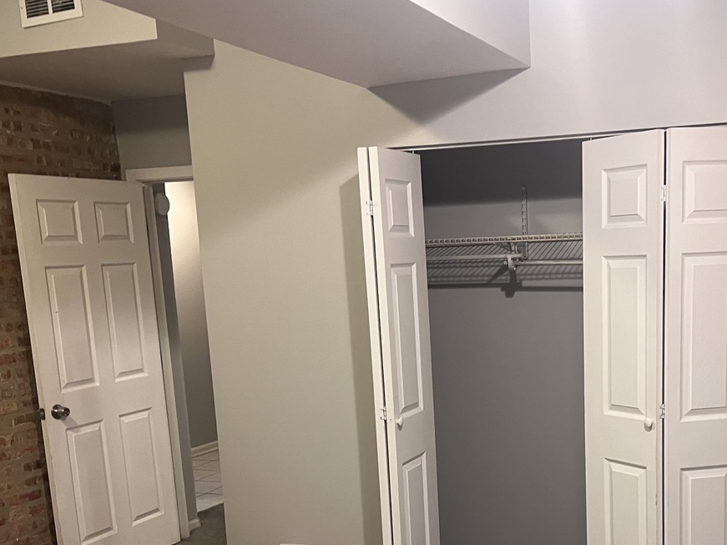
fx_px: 903
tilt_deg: -10.6
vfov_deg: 32.9
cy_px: 413
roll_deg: +2.1
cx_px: 498
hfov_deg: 43.1
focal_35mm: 43
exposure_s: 1/60
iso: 200
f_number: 1.5
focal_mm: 5.7
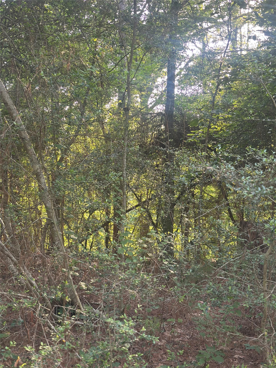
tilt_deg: +2.4
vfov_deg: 39.7
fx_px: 510
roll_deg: +1.5
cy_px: 184
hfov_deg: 30.3
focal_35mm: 48
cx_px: 138
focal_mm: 6.86
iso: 100
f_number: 1.78
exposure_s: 1/121
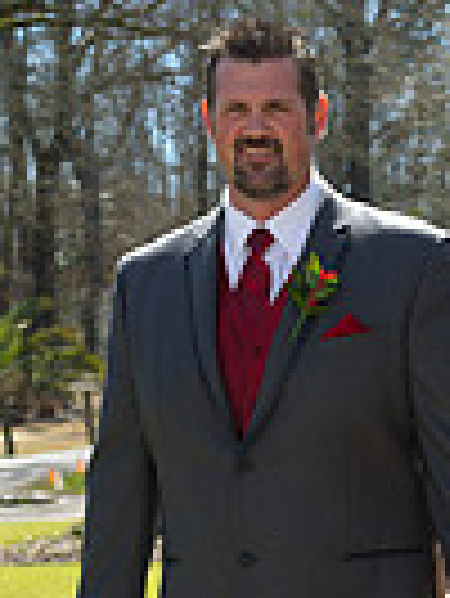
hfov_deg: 8.7
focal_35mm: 169
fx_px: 2925
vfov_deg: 11.6
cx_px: 448
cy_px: 602
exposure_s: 1/200
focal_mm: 52
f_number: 5.6
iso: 100
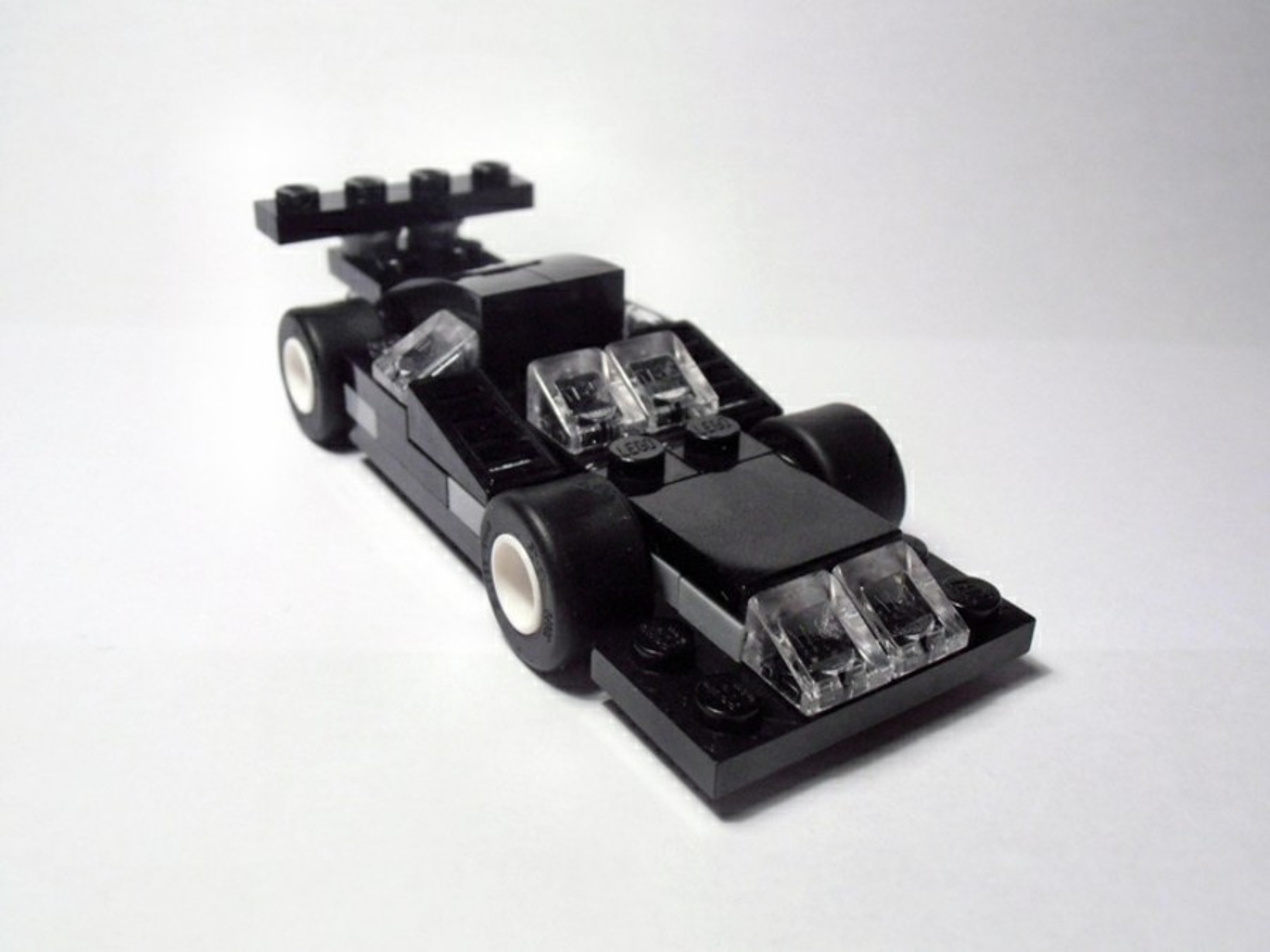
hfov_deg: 50.1
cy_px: 476
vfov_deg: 38.7
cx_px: 635
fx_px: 1357
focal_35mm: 37
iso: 80
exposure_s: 1/50
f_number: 3.9
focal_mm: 6.61
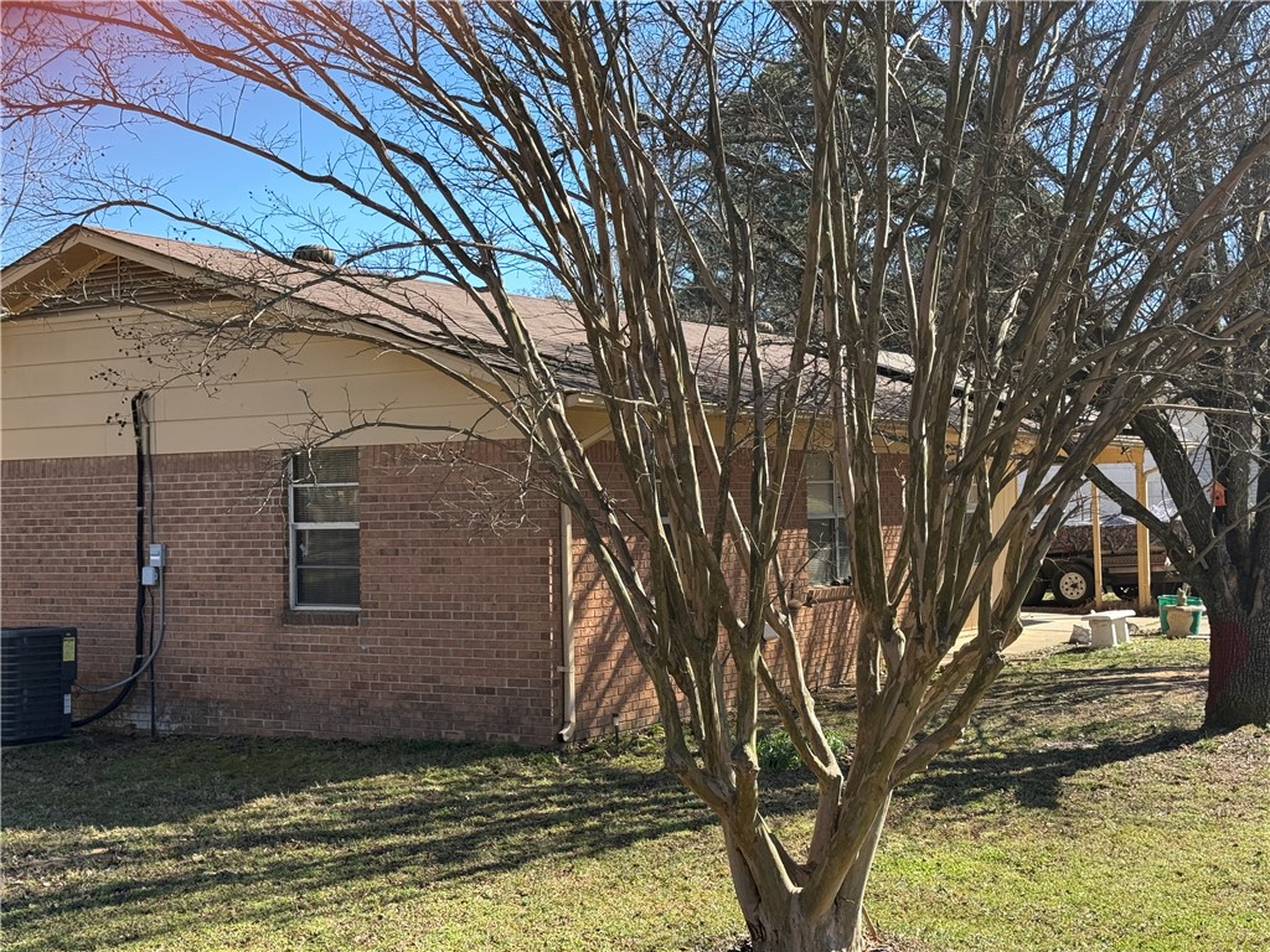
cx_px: 635
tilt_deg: +0.4
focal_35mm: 48
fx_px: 1761
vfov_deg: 30.3
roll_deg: +1.2
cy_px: 476
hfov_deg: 39.7
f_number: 1.78
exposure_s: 1/1931
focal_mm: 6.76
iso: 80
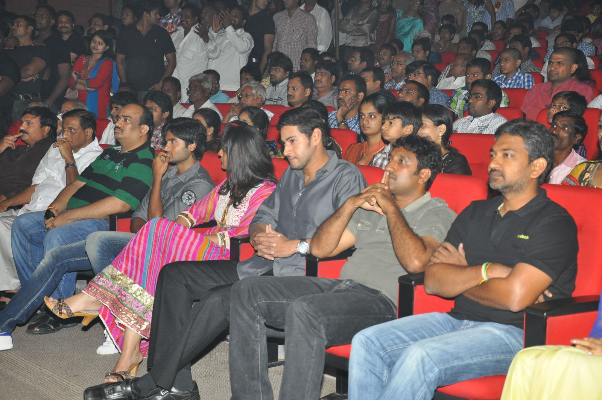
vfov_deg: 22.6
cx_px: 301
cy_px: 200
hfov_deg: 33.4
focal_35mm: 60
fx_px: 1002
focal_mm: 40
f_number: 5.6
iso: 800
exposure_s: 1/80
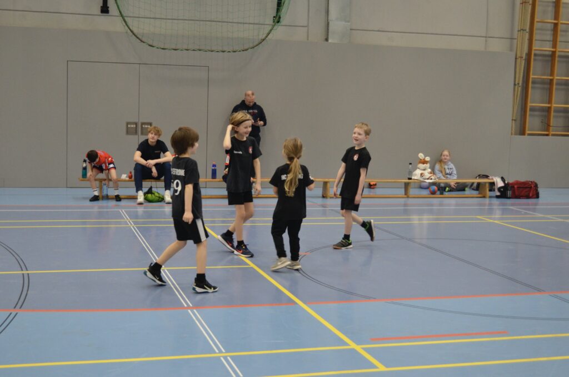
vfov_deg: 27.9
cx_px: 284
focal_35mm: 48
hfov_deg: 41.2
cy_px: 188
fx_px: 757
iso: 1600
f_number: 4.8
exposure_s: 1/160
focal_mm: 32
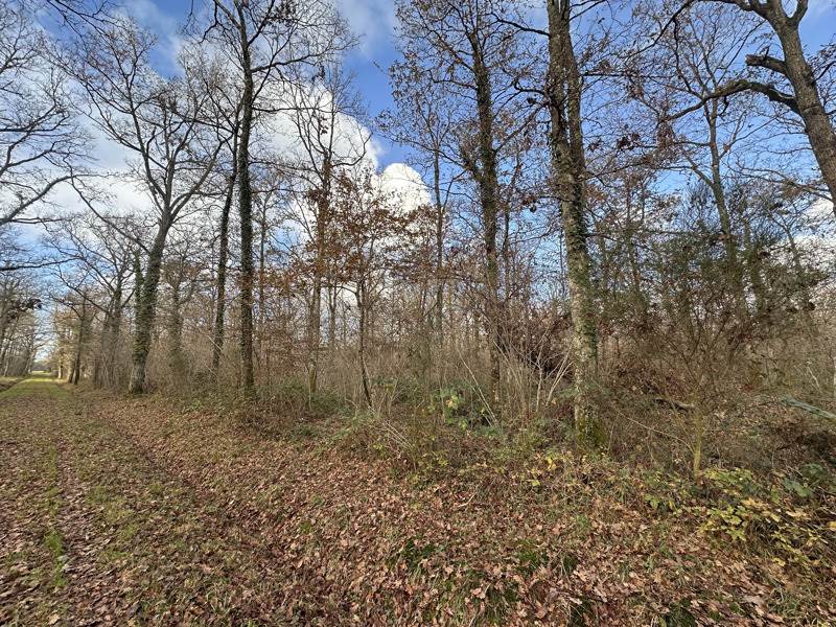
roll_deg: +0.0
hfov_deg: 102.1
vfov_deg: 85.7
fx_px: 338
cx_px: 418
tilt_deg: +9.4
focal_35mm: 14
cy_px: 314
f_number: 2.2
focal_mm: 2.22
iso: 40
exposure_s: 1/356
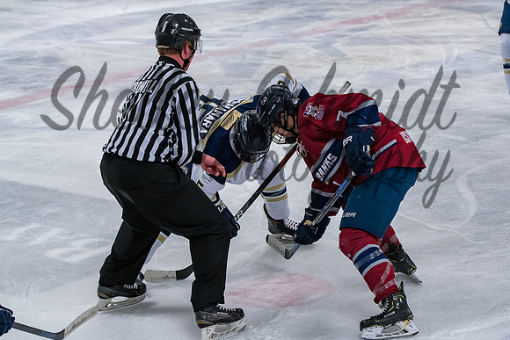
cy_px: 157
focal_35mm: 113
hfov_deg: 18.1
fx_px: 1601
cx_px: 274
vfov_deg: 12.1
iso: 2500
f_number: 3.5
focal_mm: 70
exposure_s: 1/800
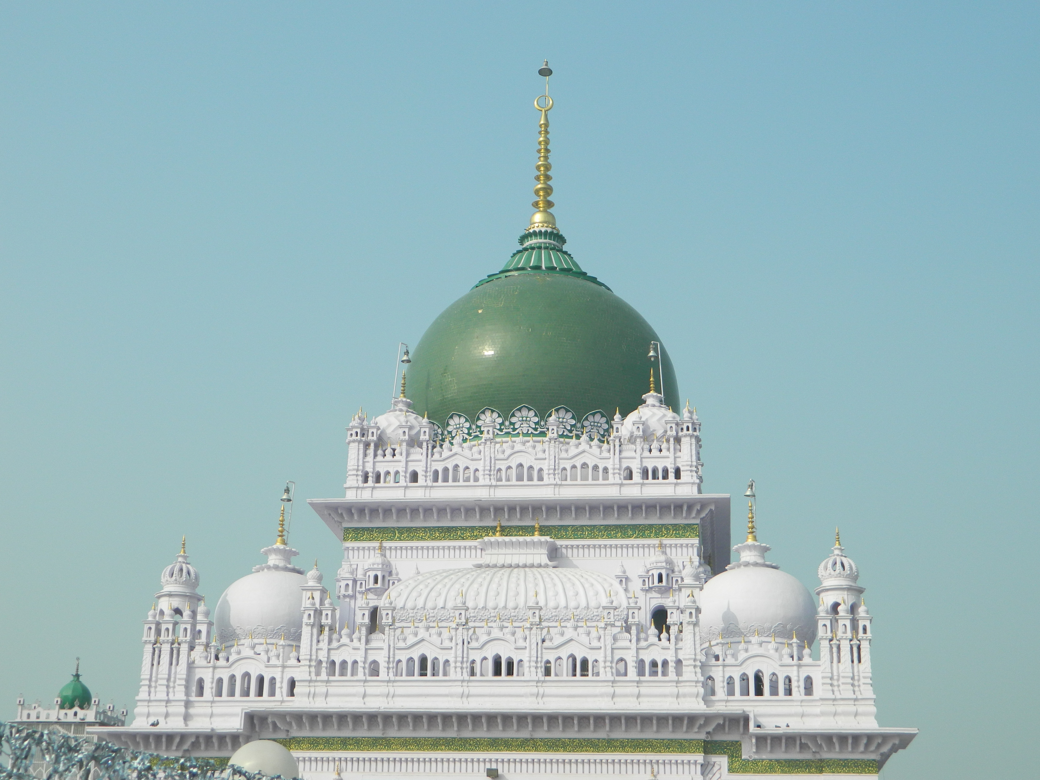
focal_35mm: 57
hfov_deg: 33.8
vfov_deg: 25.7
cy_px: 390
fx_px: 1713
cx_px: 520
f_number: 10.7
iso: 110
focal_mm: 10.2
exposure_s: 1/160
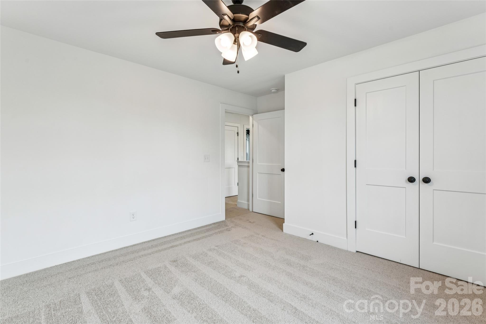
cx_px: 243
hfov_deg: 96.0
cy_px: 162
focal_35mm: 16
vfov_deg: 73.1
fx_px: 219
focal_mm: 16.2
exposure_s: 1/10
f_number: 9
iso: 100
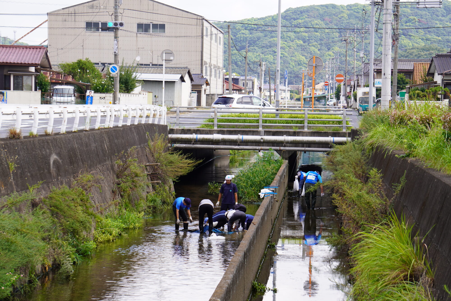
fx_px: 1390
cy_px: 150
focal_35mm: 111
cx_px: 226
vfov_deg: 12.3
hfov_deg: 18.4
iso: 100
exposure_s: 1/160
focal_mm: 74
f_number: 6.3
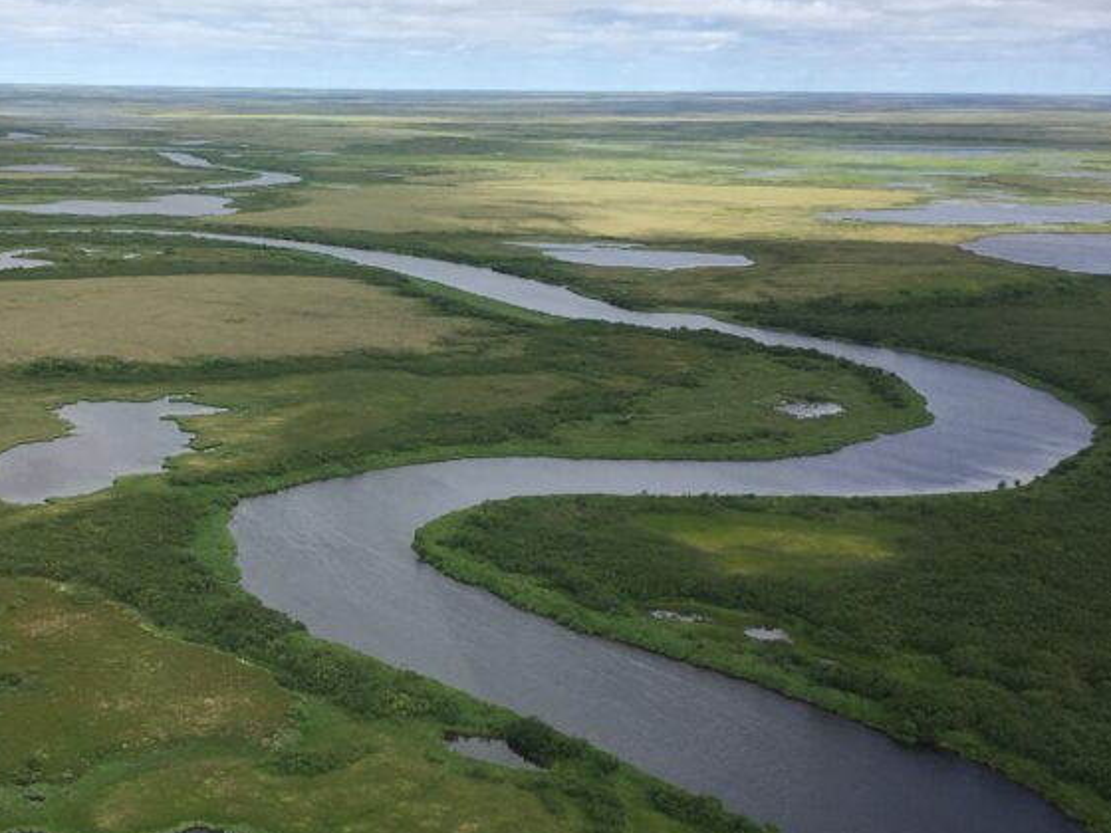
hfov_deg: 35.1
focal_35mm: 53
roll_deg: -0.4
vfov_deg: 27.3
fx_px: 1701
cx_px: 236
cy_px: 593
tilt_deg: -18.9
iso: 25
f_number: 2.2
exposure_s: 1/1083
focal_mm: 4.15
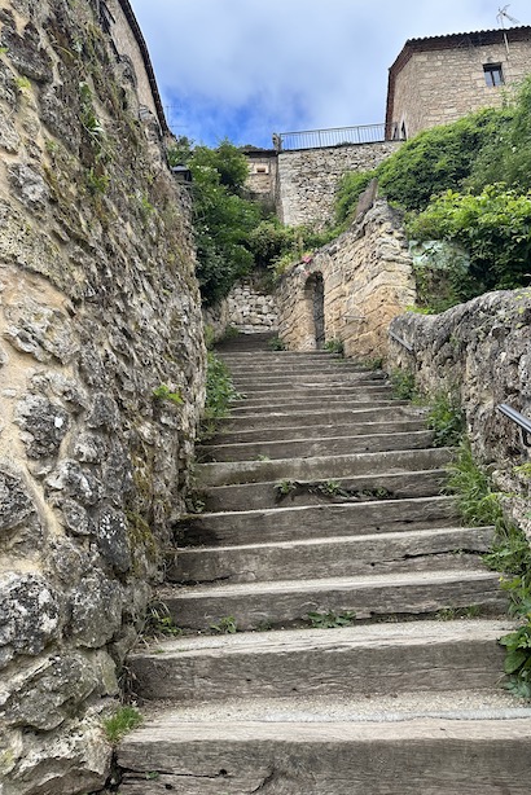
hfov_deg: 49.6
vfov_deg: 69.3
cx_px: 267
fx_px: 575
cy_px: 383
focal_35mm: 26
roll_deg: +3.9
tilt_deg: +15.9
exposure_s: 1/1171
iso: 80
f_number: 1.78
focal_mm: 6.86
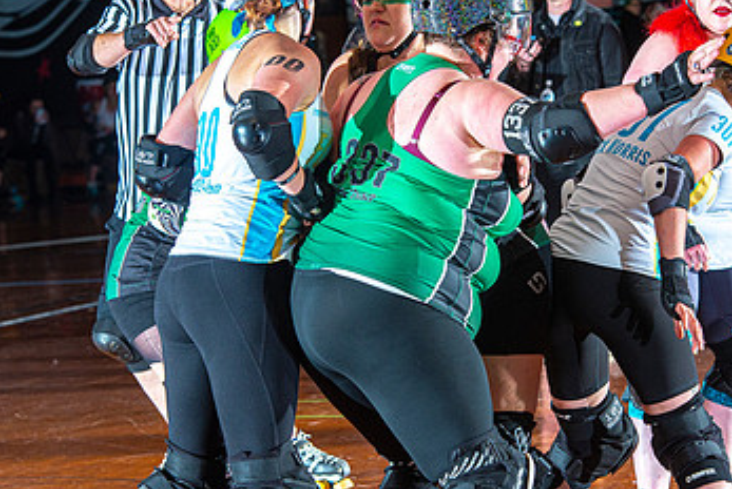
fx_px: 3805
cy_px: 294
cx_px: 439
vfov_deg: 7.4
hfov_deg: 11.0
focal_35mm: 187
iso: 640
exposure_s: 1/160
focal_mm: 112
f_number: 7.1
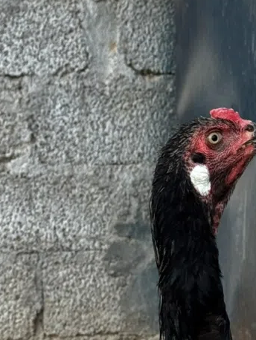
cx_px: 129
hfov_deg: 10.4
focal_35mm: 143
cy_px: 419
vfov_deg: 13.4
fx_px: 1409
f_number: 1.78
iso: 50
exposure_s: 1/151
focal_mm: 6.76
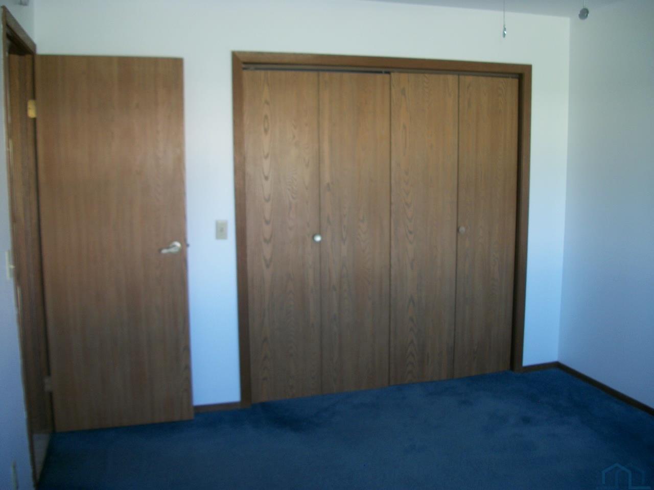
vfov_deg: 44.2
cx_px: 327
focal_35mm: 32
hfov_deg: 56.8
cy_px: 245
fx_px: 605
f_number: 2.9
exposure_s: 1/30
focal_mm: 5.7
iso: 80
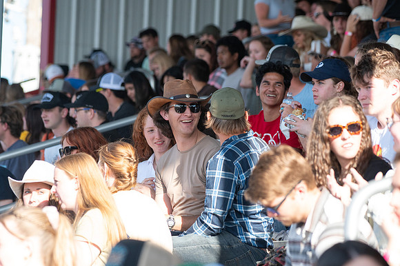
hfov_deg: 8.2
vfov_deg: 5.5
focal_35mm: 251
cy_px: 151
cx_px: 200
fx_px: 2783
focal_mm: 200
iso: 800
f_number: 5.6
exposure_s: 1/1000
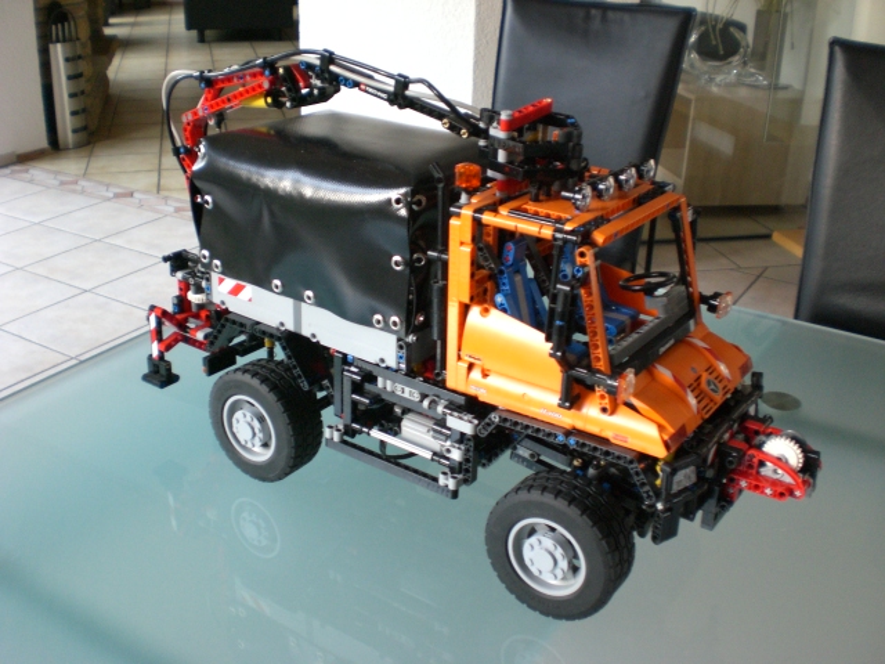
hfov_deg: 49.0
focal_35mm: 38
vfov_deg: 37.7
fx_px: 972
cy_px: 332
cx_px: 442
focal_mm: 6.3
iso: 200
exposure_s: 1/80
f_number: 3.1
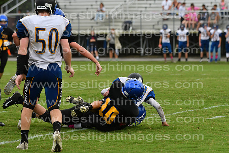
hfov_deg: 9.8
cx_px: 114
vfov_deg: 6.5
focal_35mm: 210
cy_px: 76
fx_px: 1336
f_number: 3.5
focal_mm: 140
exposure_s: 1/3200
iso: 800
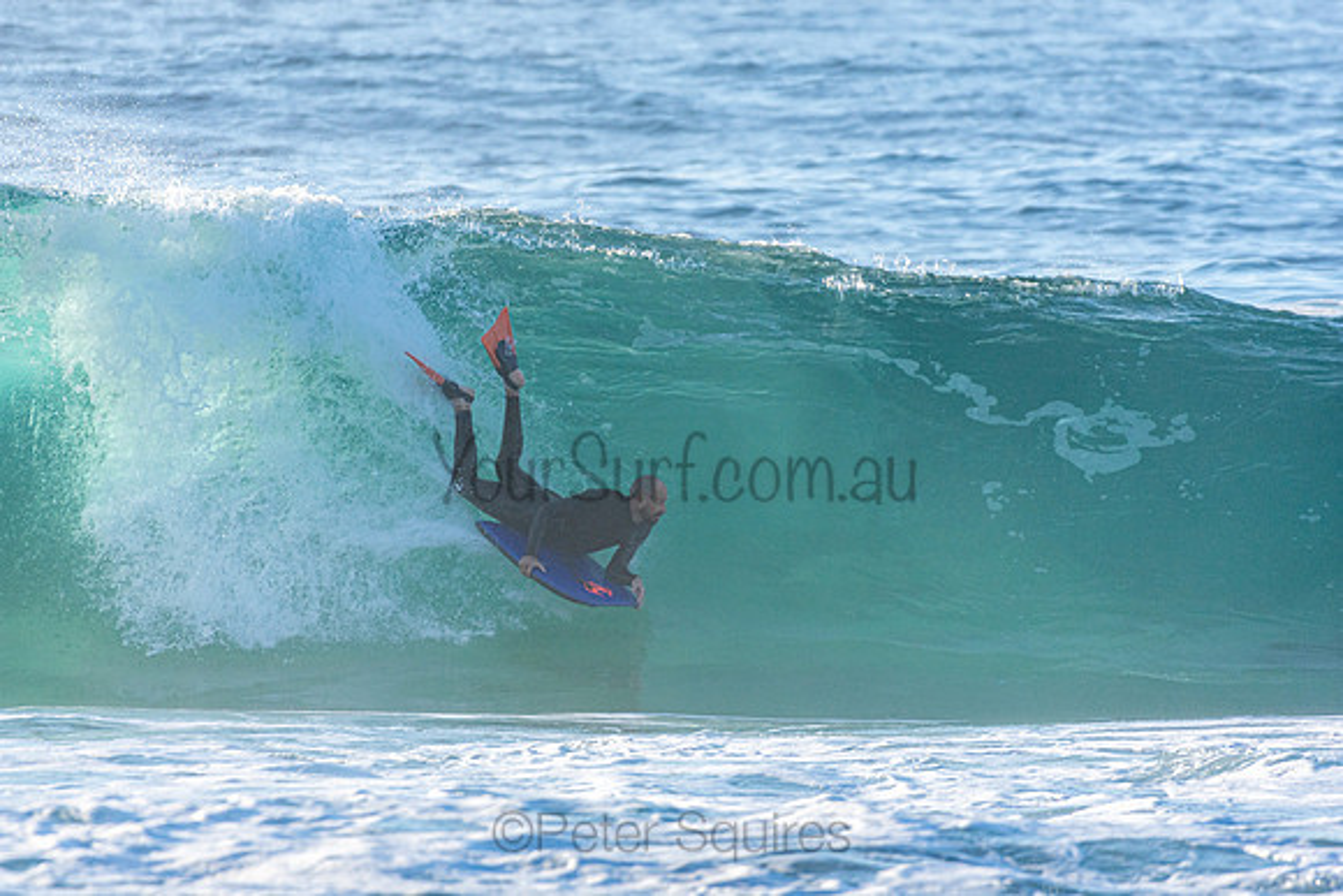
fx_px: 27984
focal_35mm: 750
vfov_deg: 1.8
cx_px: 672
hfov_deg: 2.7
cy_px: 448
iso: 320
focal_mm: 500
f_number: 5.6
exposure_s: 1/1250
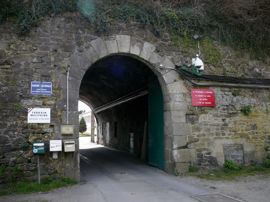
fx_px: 273
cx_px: 135
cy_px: 101
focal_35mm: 35
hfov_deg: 52.7
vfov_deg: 40.6
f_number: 2.8
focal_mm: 5.2
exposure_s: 1/400
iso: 80
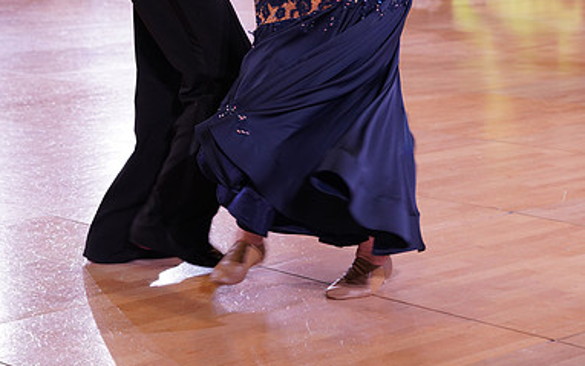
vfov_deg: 11.7
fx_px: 1754
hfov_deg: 18.9
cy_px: -63
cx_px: 290
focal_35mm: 110
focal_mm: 71
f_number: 5
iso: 1250
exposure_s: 1/160
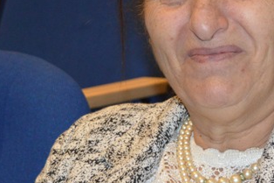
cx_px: 274
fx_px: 1171
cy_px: 54
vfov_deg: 8.9
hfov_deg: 13.2
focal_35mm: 154
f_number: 5
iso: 2500
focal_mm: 42
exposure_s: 1/60
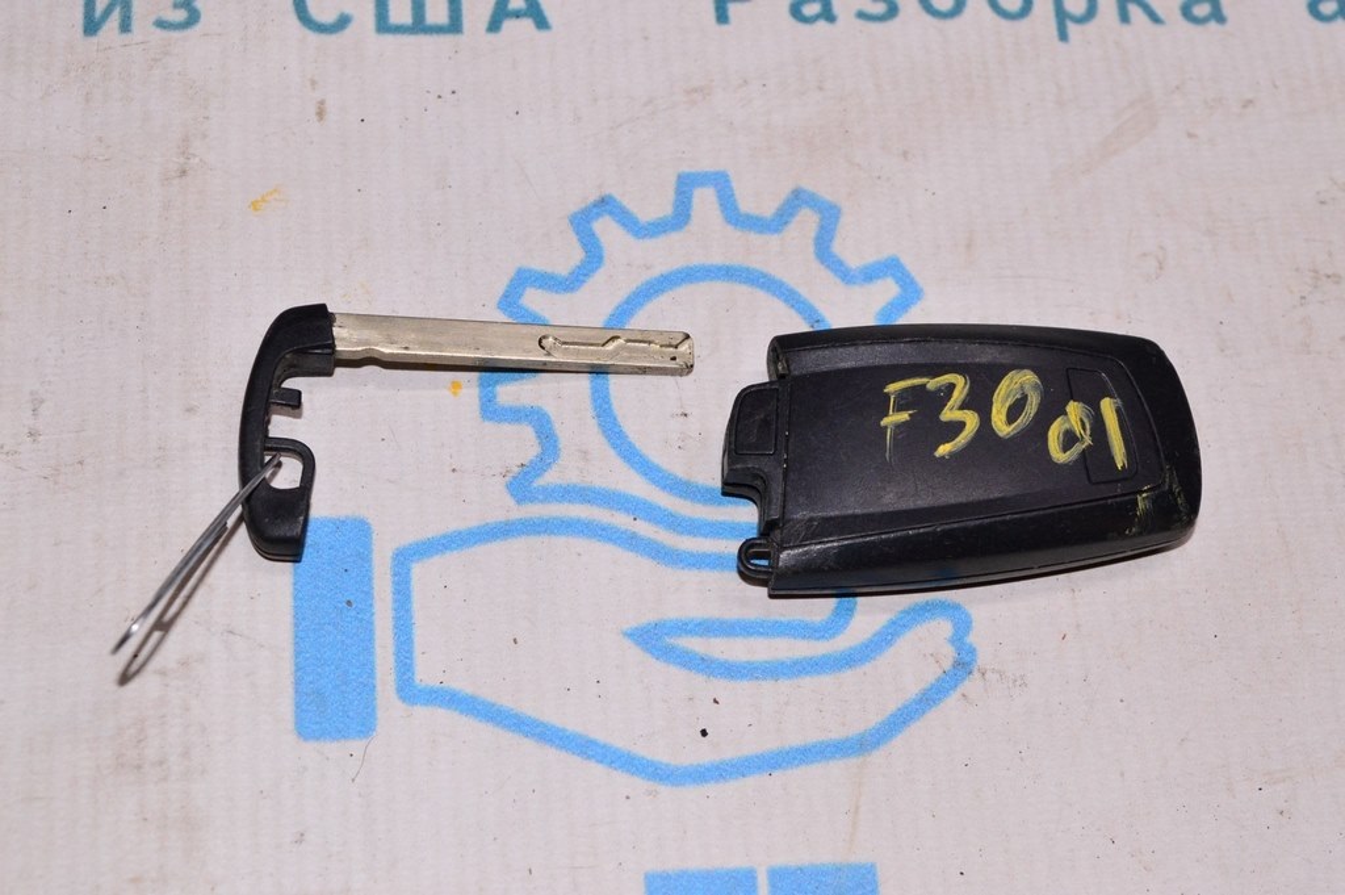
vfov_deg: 22.6
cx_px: 672
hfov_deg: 33.4
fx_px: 2240
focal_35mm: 60
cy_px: 448
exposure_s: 1/200
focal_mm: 40
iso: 1600
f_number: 8
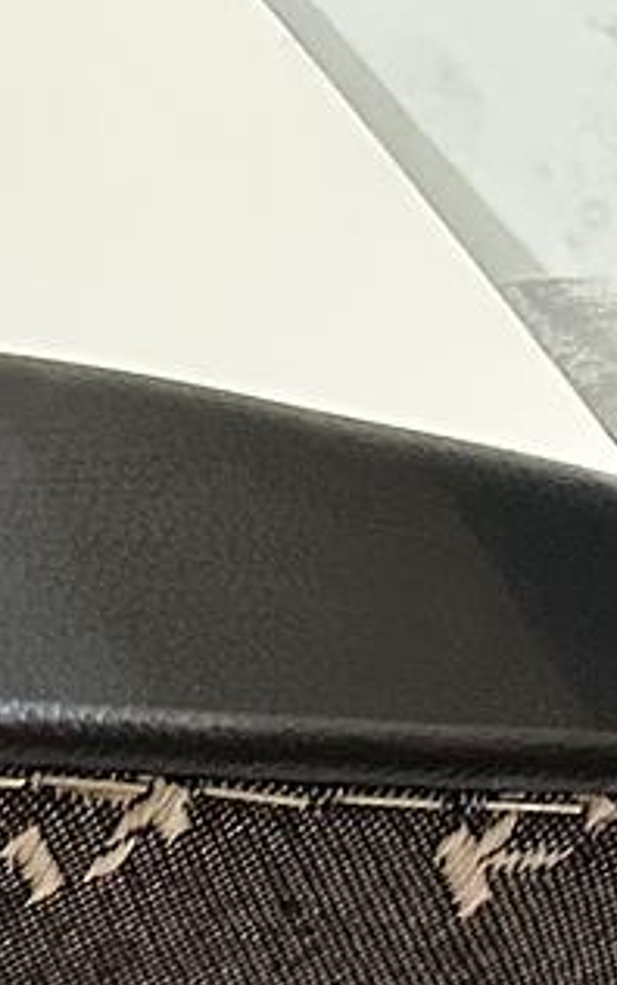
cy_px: 2026
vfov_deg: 11.6
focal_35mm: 161
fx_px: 4324
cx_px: -1795
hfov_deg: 6.6
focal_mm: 6.86
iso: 320
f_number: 1.78
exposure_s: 1/60
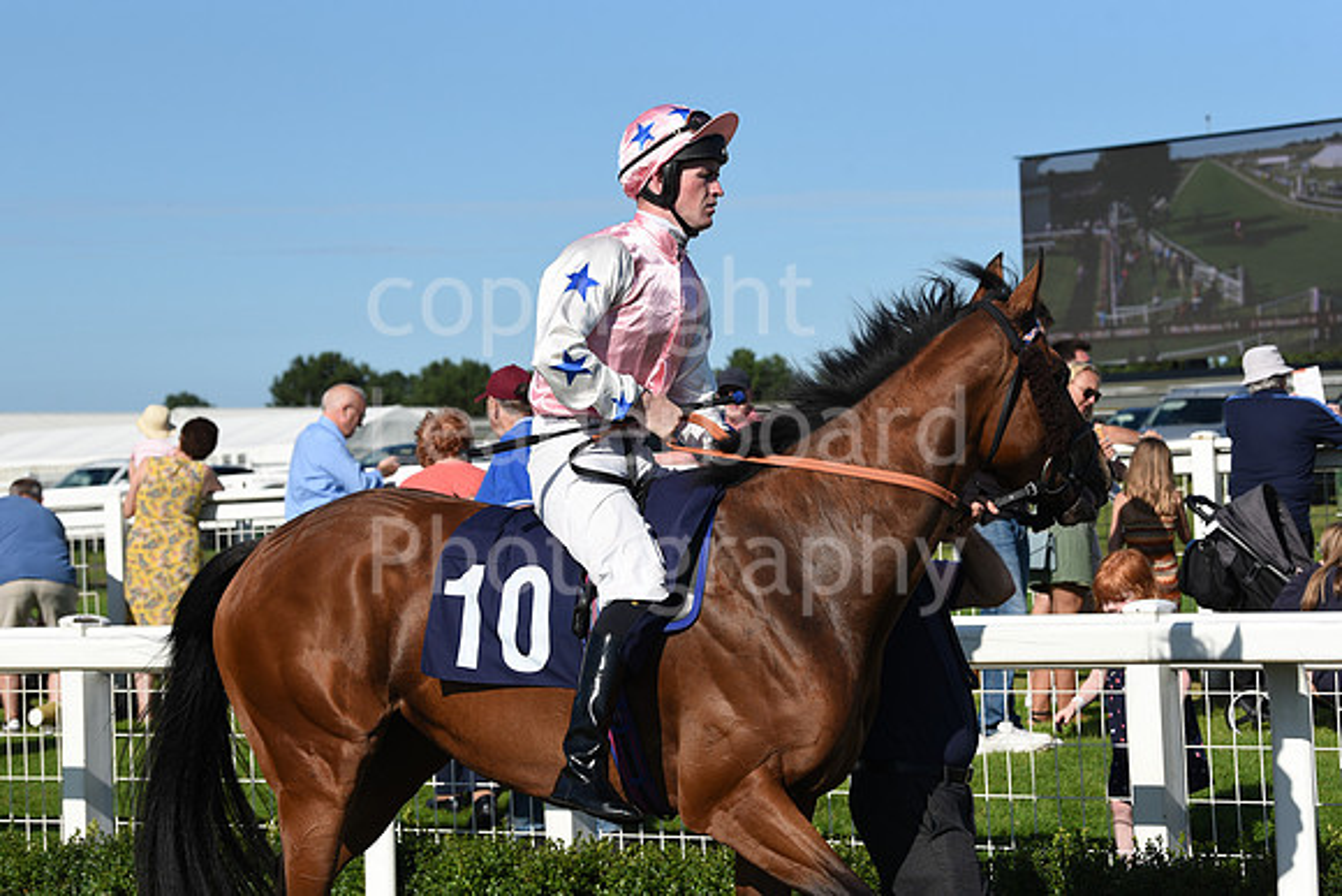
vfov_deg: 15.9
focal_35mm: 86
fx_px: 3206
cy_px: 448
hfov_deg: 23.6
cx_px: 671
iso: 400
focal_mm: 86
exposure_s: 1/2500
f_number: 6.3
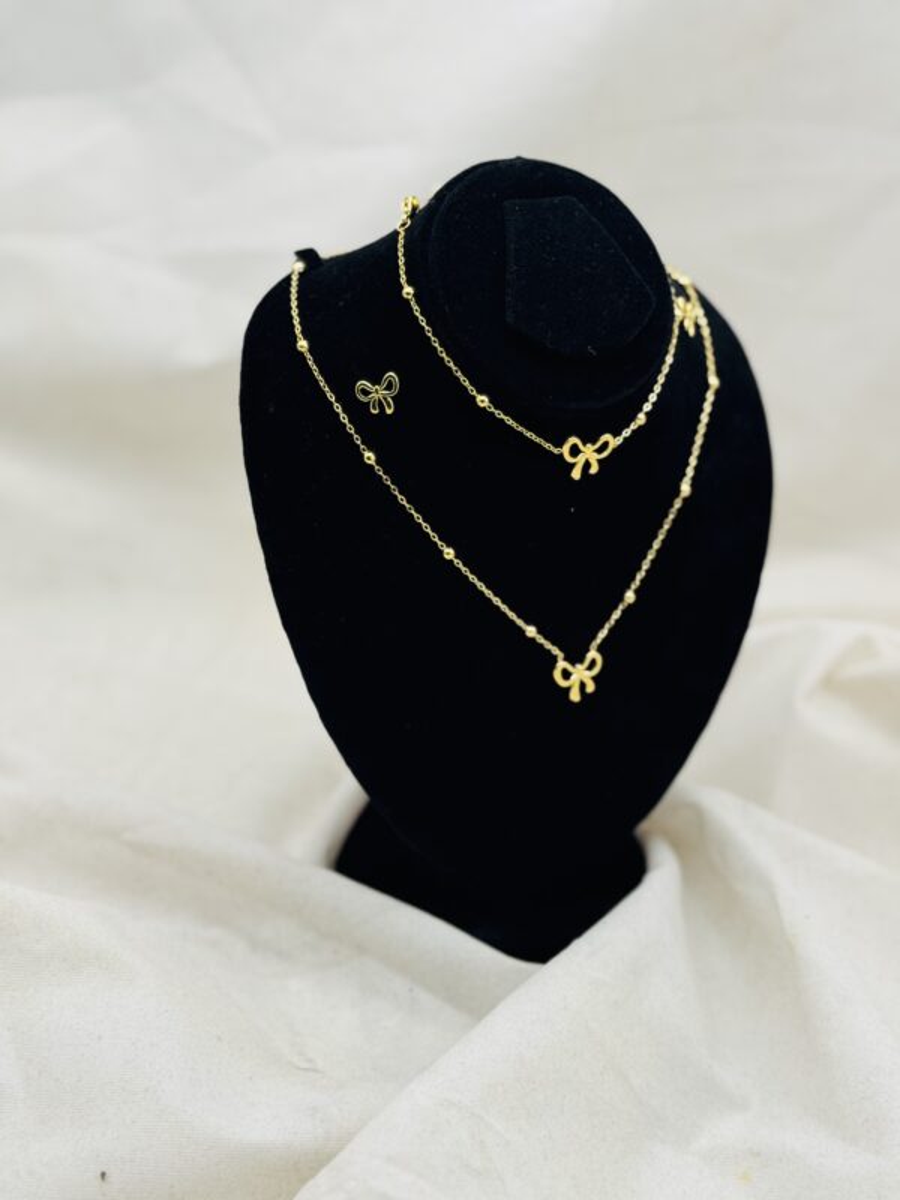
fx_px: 1664
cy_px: 600
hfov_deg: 30.3
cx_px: 450
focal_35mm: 48
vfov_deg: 39.7
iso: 64
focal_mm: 6.76
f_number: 1.78
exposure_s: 1/633
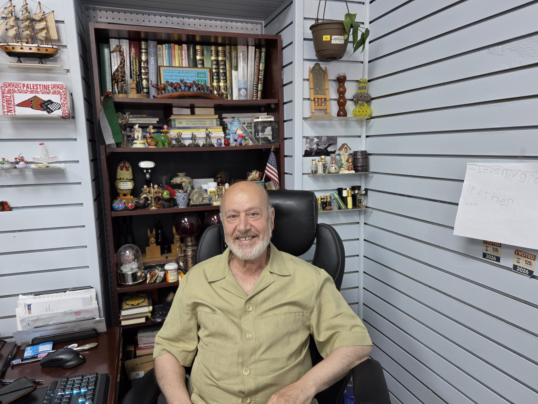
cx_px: 269
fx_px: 404
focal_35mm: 26
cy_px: 221
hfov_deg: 67.3
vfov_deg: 53.0
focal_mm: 5.4
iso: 200
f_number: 1.8
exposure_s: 1/120
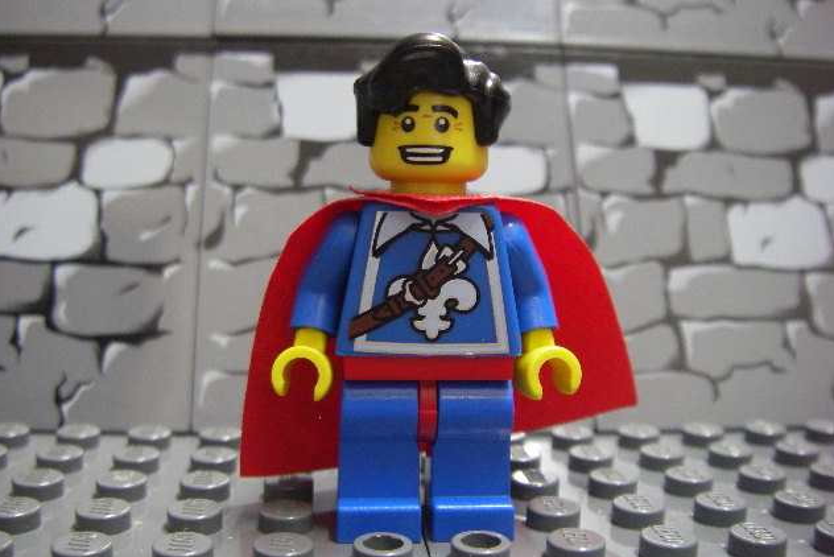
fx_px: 927
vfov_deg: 33.4
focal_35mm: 40
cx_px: 417
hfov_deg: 48.4
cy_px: 275
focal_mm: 6.3
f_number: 3.3
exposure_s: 1/4
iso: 320
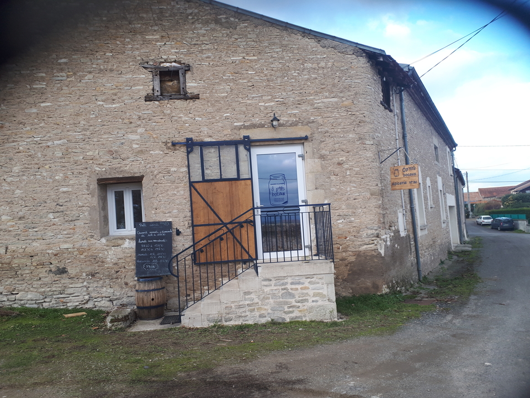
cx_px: 265
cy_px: 199
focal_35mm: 27
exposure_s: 1/116
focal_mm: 3.6
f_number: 1.9
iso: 40
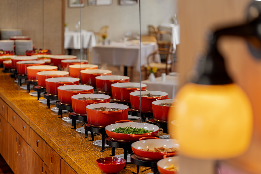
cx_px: 130
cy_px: 87
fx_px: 652
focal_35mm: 90
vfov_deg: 15.2
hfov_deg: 22.6
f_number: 2.8
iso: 400
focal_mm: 90
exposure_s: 1/40
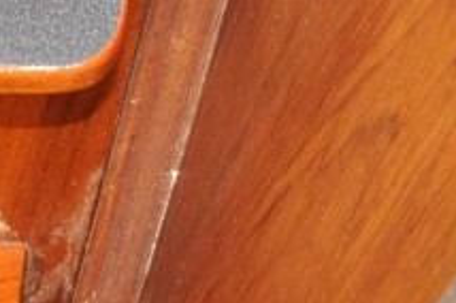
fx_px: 1863
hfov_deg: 12.8
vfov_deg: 9.3
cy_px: 126
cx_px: -335
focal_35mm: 147
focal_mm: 21
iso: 800
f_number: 3.8
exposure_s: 1/60
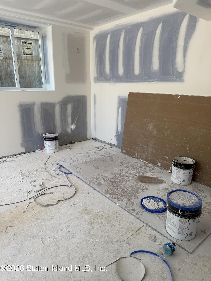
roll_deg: -1.2
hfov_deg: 56.8
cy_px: 140
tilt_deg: -15.5
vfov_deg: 71.6
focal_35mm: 24
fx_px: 195
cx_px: 106
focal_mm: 6.76
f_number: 1.78
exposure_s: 1/252
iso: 64
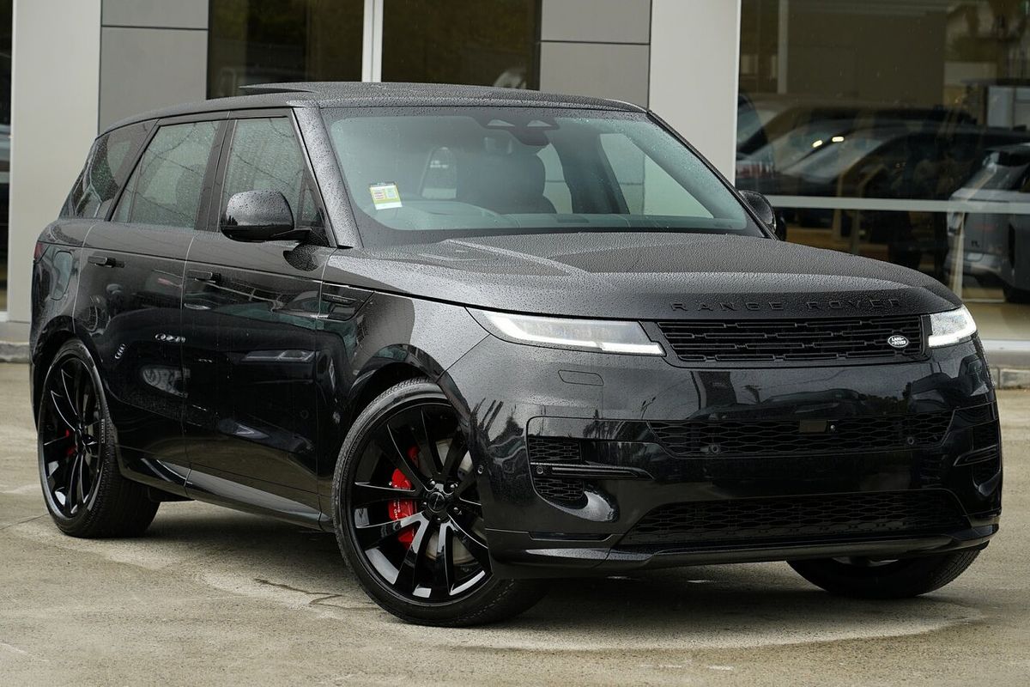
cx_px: 515
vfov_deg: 13.0
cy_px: 344
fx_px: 3004
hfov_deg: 19.5
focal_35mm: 105
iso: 1000
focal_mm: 105
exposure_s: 1/400
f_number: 5.6
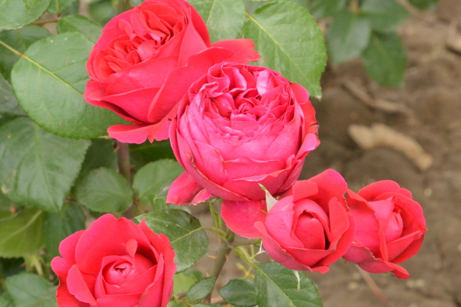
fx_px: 3182
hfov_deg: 8.3
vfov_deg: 5.5
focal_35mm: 249
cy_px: 163
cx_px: 226
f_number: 18
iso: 2500
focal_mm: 135
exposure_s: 1/250
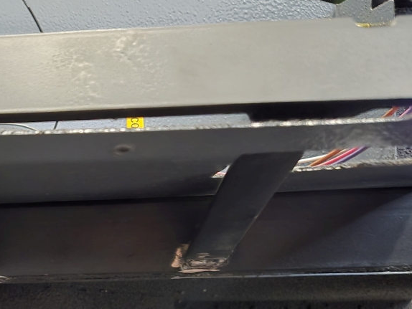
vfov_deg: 34.1
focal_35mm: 41
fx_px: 488
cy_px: 246
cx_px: 67
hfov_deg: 43.1
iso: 2000
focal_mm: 5.4
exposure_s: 1/17
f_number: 1.8
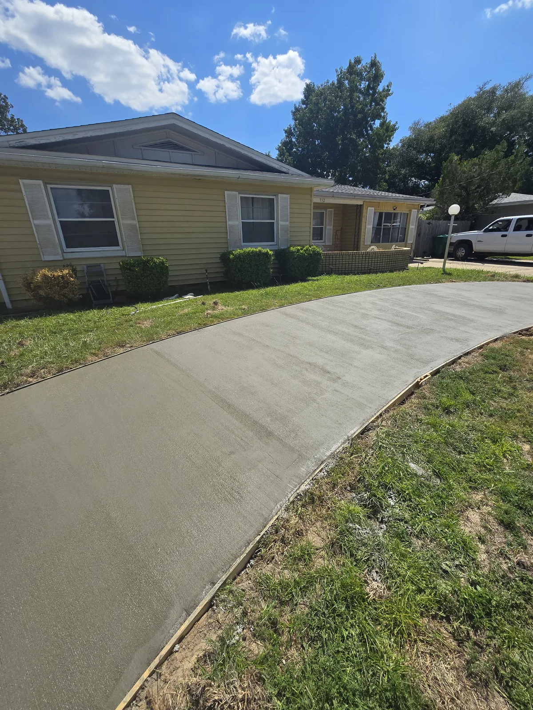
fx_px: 267
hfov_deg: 89.9
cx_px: 266
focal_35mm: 13
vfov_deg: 106.2
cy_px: 355
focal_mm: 2.2
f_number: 2.2
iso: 50
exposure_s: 1/2921
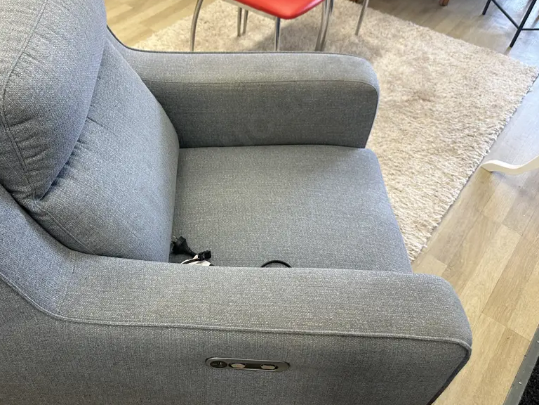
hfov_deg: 55.8
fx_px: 498
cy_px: 181
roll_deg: -1.5
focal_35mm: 32
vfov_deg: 44.1
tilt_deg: -44.5
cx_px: 186
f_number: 1.78
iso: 160
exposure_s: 1/100
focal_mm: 6.86
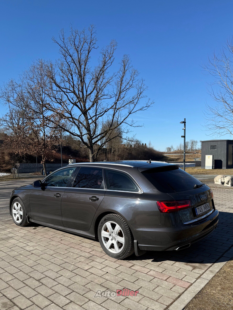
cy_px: 155
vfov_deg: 71.6
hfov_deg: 56.8
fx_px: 215
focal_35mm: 24
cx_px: 116
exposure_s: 1/3759
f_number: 1.78
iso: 80
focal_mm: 6.76
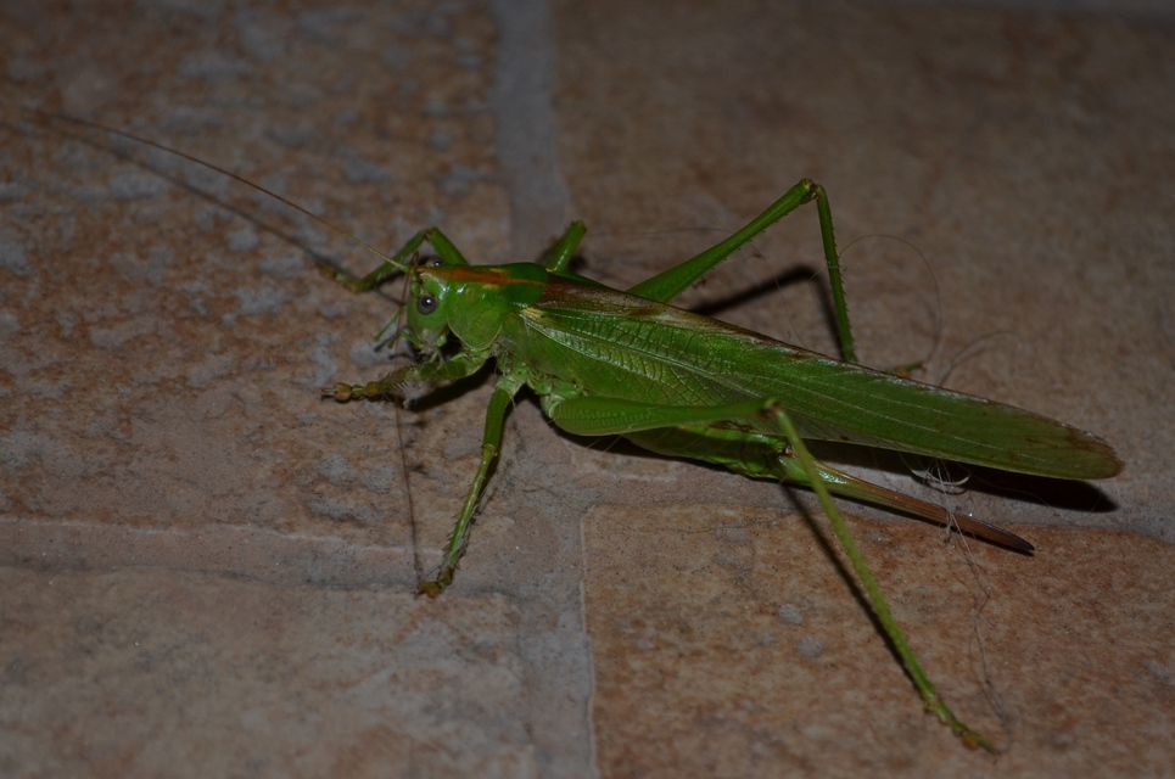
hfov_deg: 24.7
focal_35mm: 82
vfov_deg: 16.5
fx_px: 2688
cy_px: 390
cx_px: 588
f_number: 5.6
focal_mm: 55
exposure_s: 1/125
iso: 200
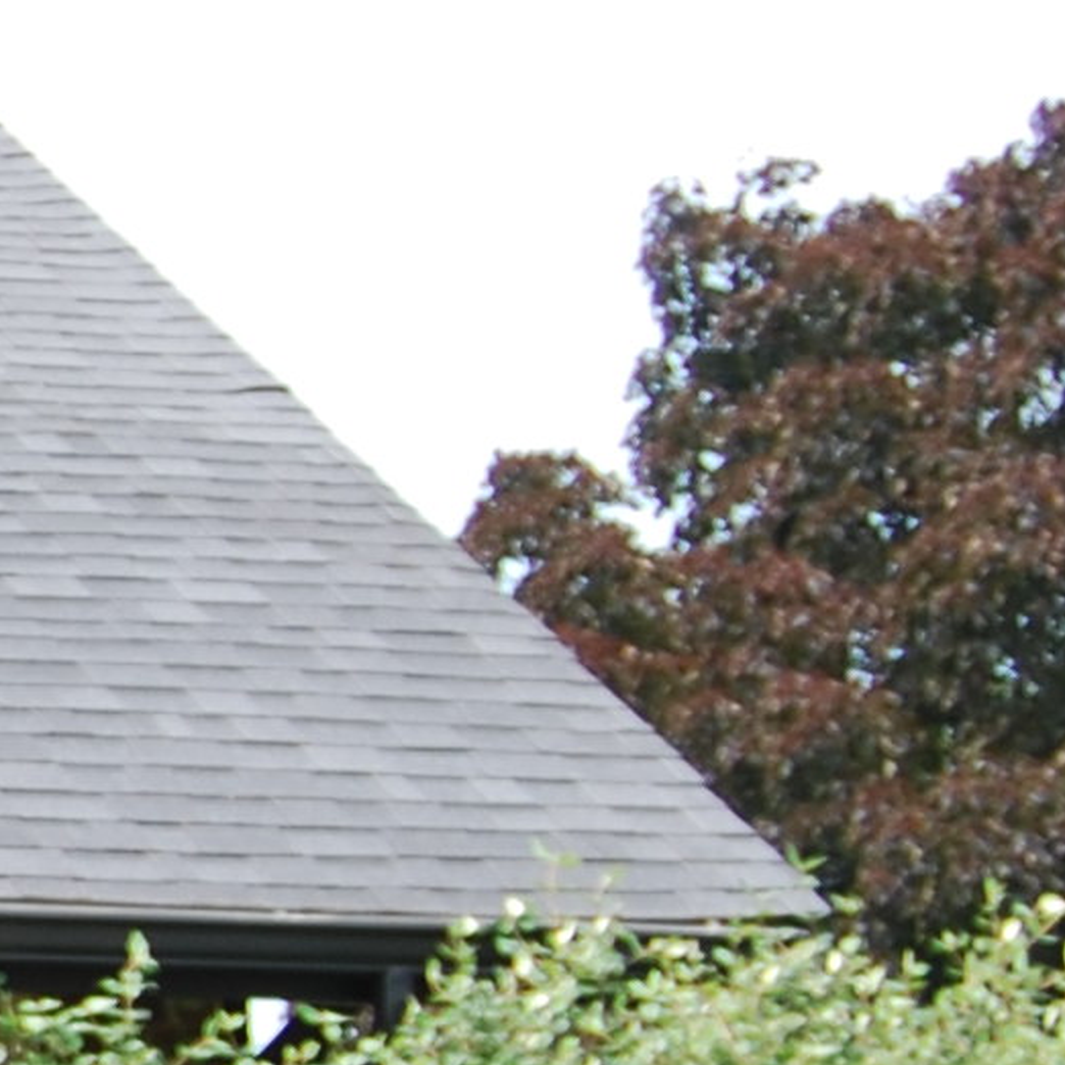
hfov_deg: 6.5
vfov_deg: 7.1
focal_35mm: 246
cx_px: -2095
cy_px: 943
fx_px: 8563
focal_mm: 26
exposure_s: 1/125
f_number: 5.6
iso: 100
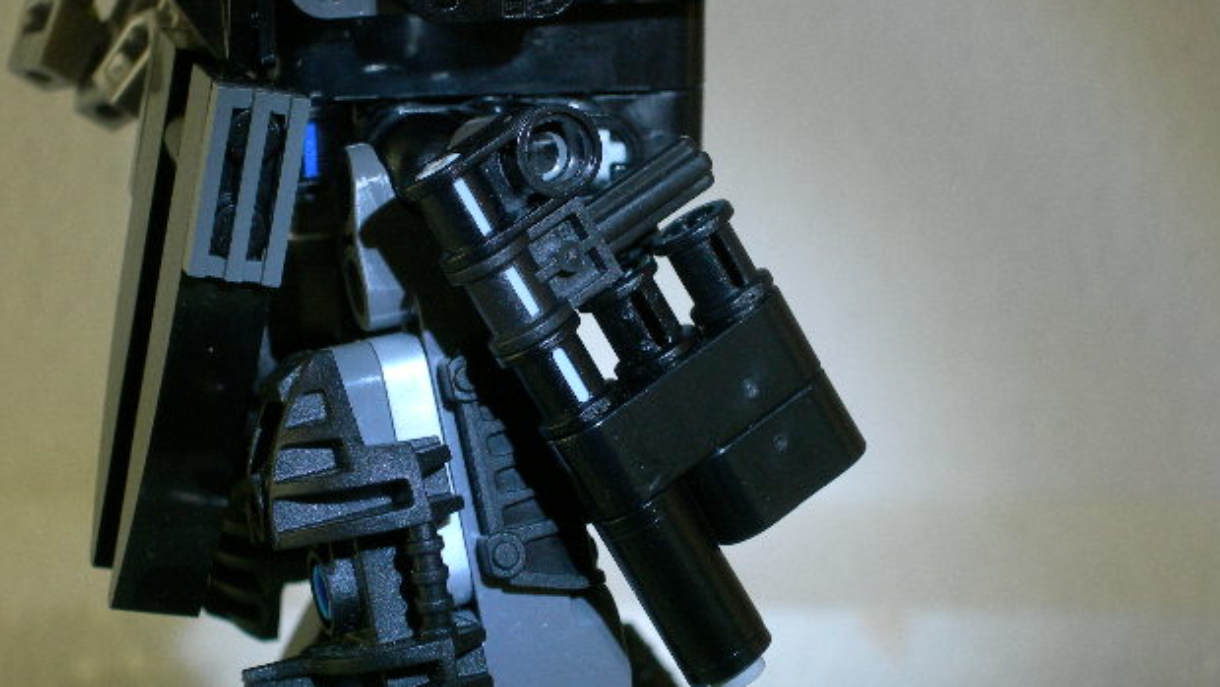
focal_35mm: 127
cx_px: 596
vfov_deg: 9.6
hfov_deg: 16.9
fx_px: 4109
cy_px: 358
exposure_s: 2
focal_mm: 23.4
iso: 200
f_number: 4.9
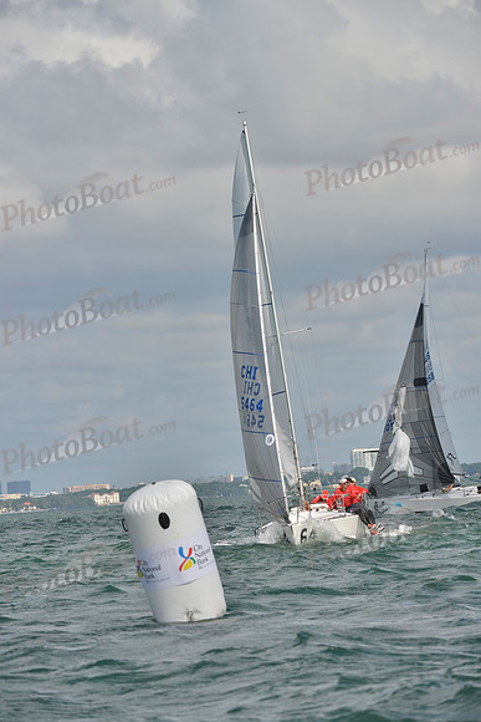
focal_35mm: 200
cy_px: 361
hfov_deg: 6.9
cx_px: 240
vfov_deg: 10.3
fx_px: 4006
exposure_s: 1/1000
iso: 200
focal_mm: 200
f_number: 8
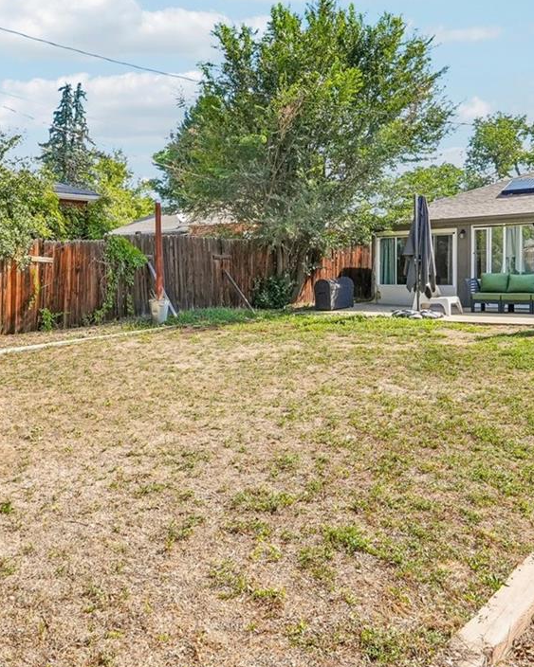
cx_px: 240
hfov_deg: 45.7
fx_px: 632
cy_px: 274
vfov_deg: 55.3
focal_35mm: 32
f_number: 8
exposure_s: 1/400
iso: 800
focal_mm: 10
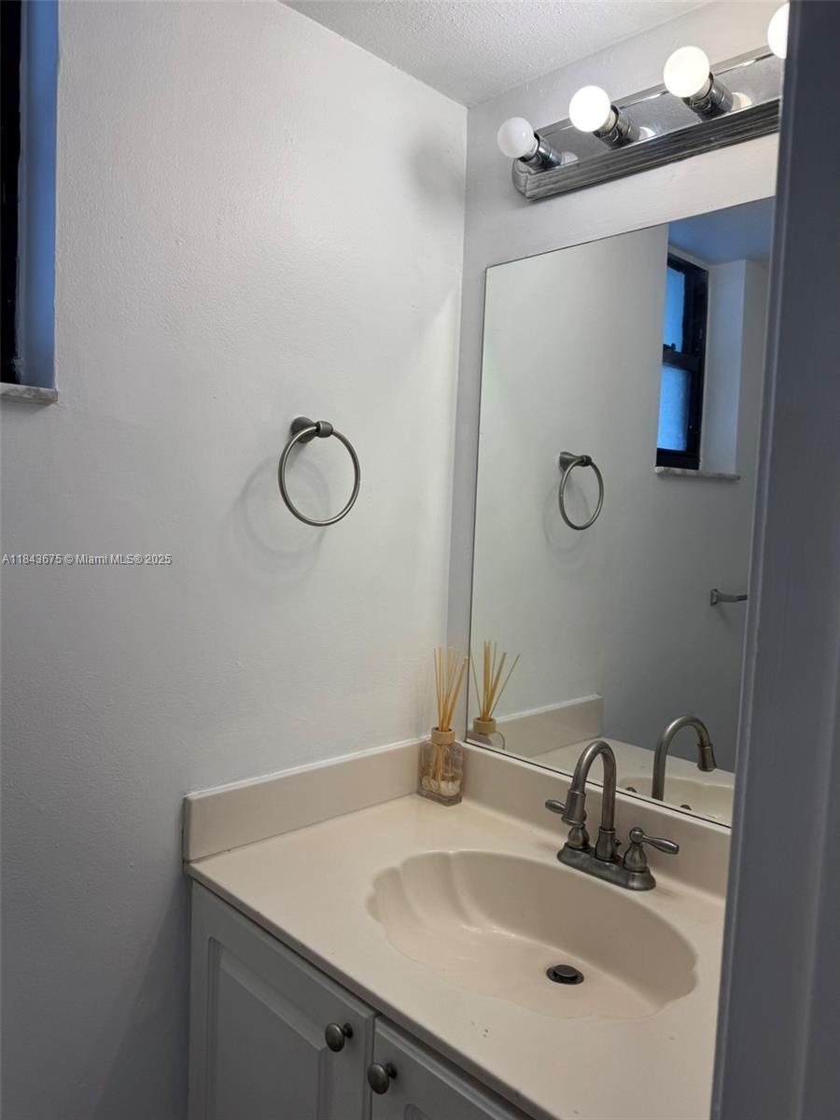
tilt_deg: -4.4
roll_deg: -0.8
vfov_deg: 71.6
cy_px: 560
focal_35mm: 24
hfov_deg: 56.8
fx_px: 777
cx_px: 420
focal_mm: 6.76
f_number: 1.78
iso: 80
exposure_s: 1/495
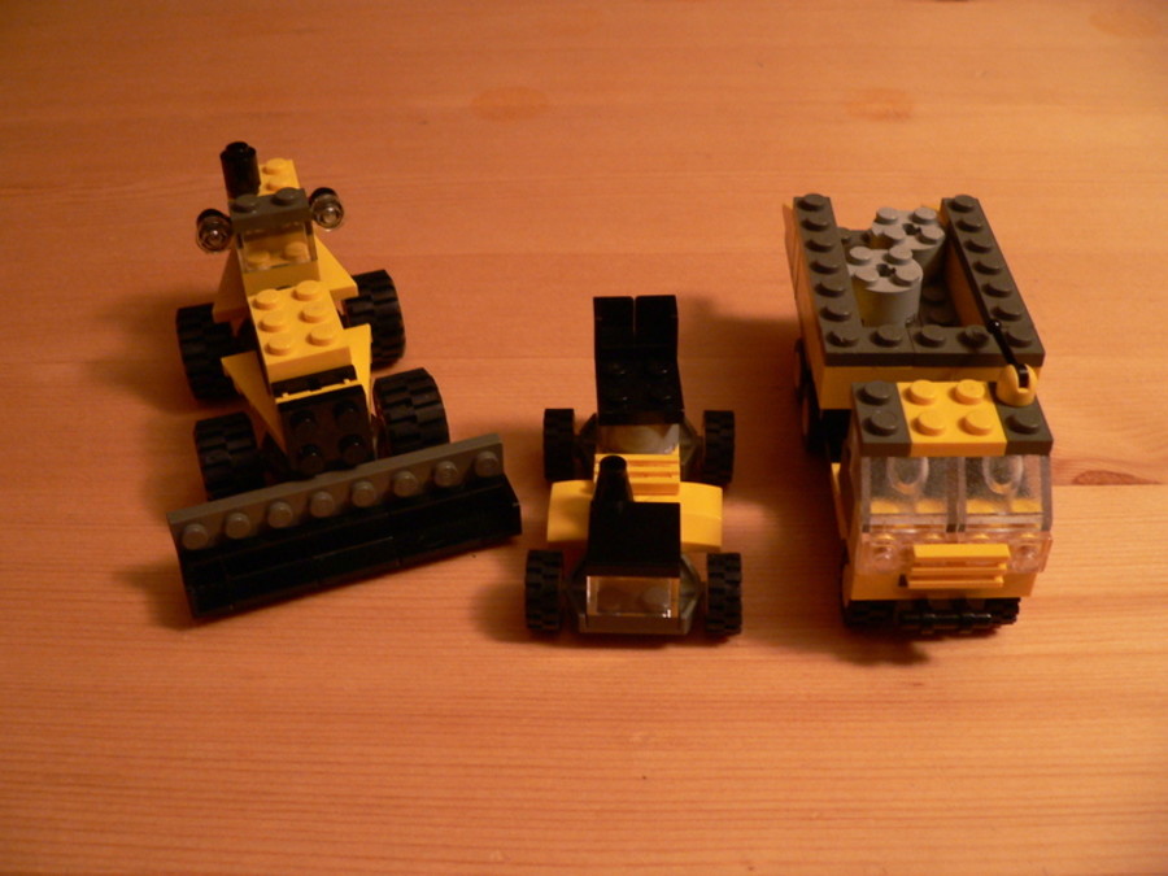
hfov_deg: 51.4
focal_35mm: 36
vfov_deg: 39.7
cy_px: 438
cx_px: 584
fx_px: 1215
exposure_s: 1/4
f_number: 2.8
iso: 200
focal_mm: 6
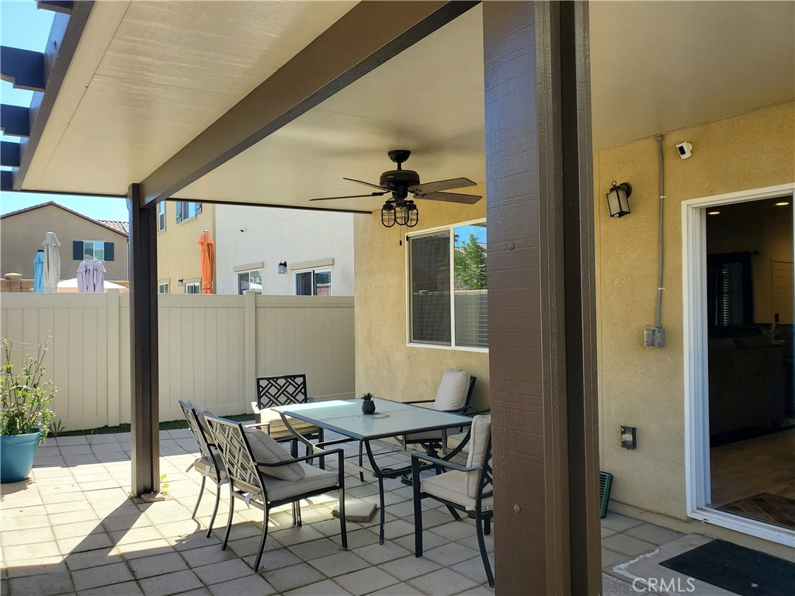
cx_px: 398
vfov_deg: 53.1
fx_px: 597
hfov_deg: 67.3
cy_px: 298
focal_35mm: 26
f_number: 2.4
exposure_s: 1/462
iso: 50
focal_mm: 4.3
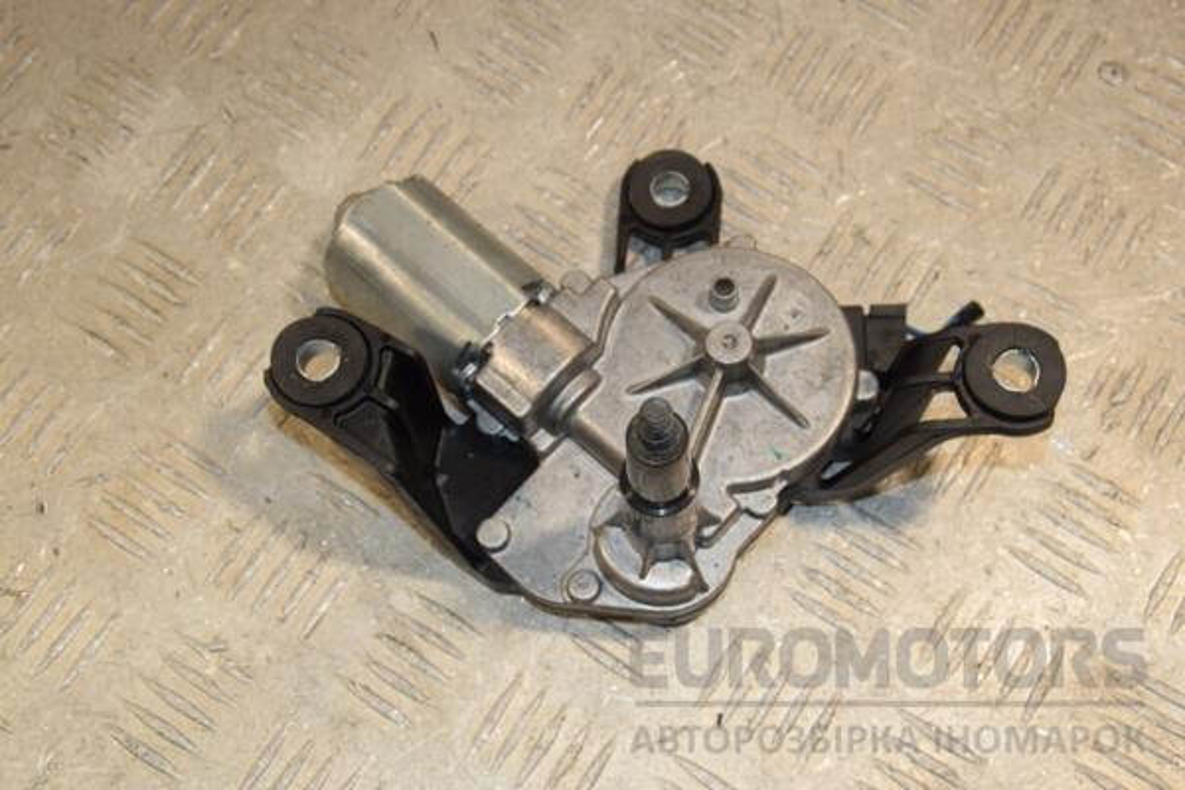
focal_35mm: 63
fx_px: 2074
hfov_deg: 31.9
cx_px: 592
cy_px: 395
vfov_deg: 21.6
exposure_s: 1/200
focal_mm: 42
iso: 800
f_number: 10
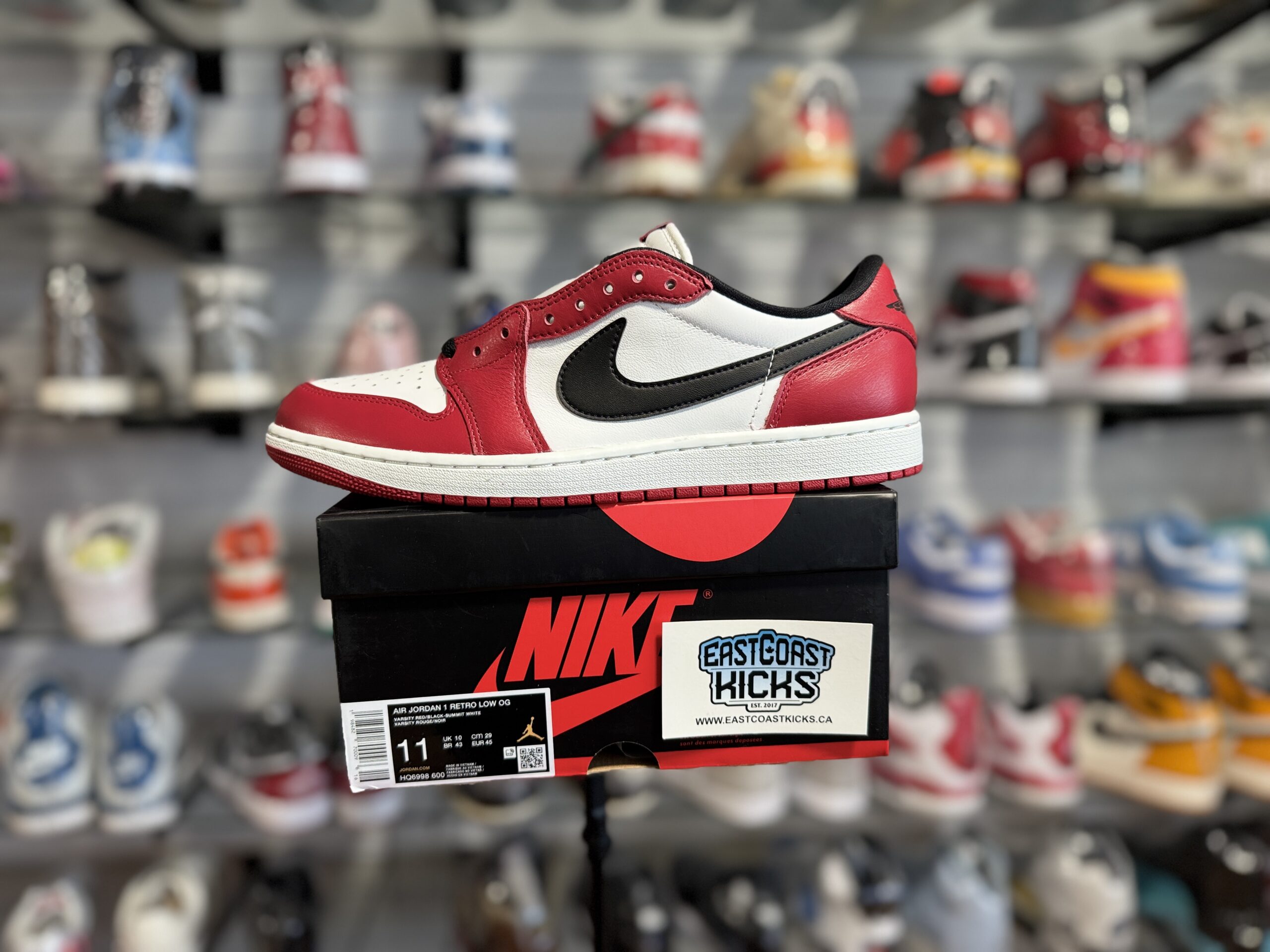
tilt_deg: -7.4
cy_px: 476
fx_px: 881
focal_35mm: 24
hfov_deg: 71.6
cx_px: 635
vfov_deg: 56.8
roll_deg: +0.7
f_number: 1.78
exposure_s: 1/60
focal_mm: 6.76
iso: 160
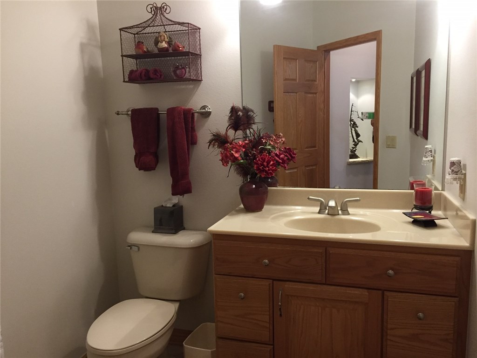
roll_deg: +0.1
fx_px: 400
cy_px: 179
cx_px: 238
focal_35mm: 29
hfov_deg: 61.7
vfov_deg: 48.2
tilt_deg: -8.4
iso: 125
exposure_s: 1/30
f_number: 2.2
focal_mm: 4.15
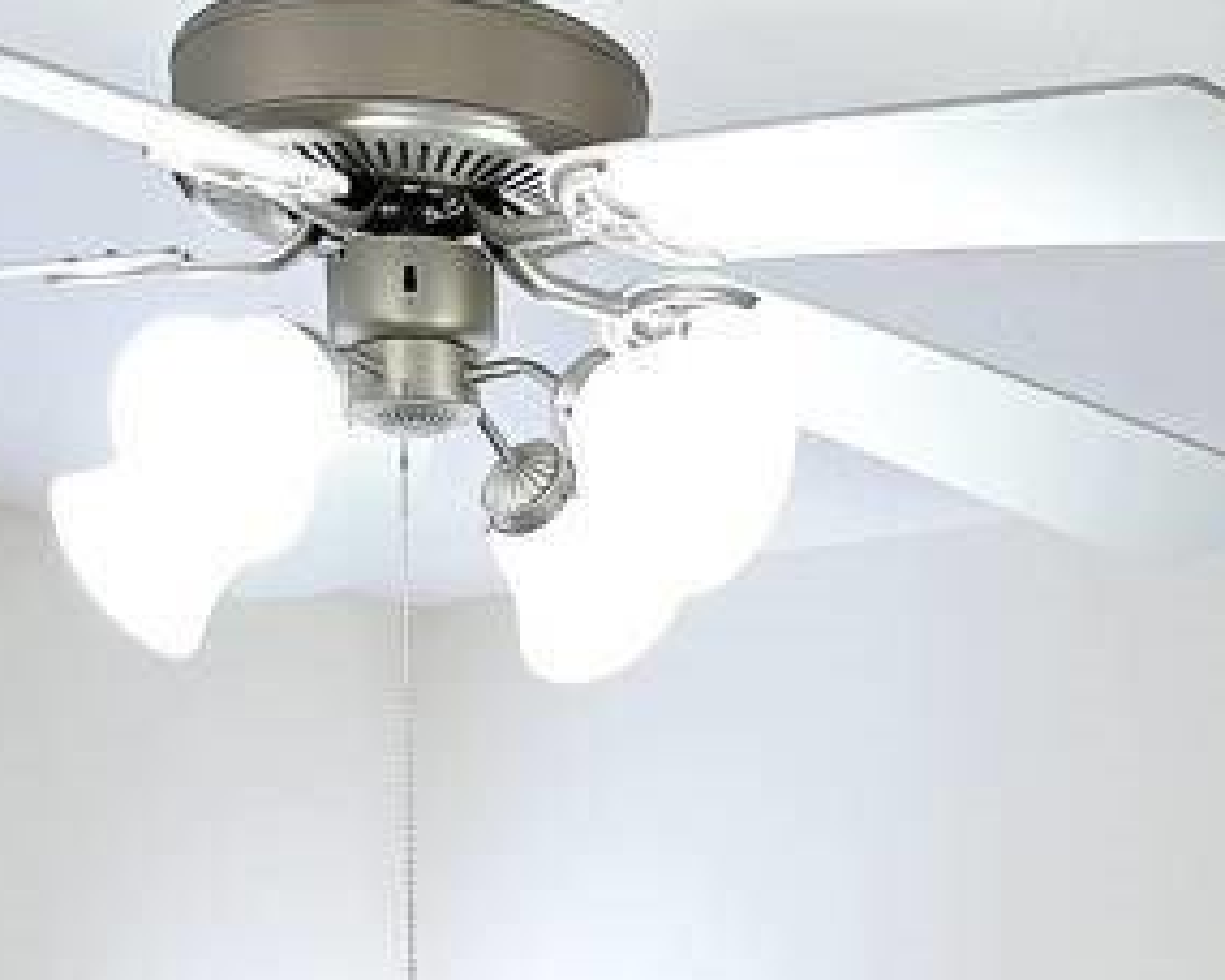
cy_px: 2128
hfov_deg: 23.0
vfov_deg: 14.4
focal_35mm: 83
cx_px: 752
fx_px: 3009
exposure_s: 1/45
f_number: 4
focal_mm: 14
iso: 400
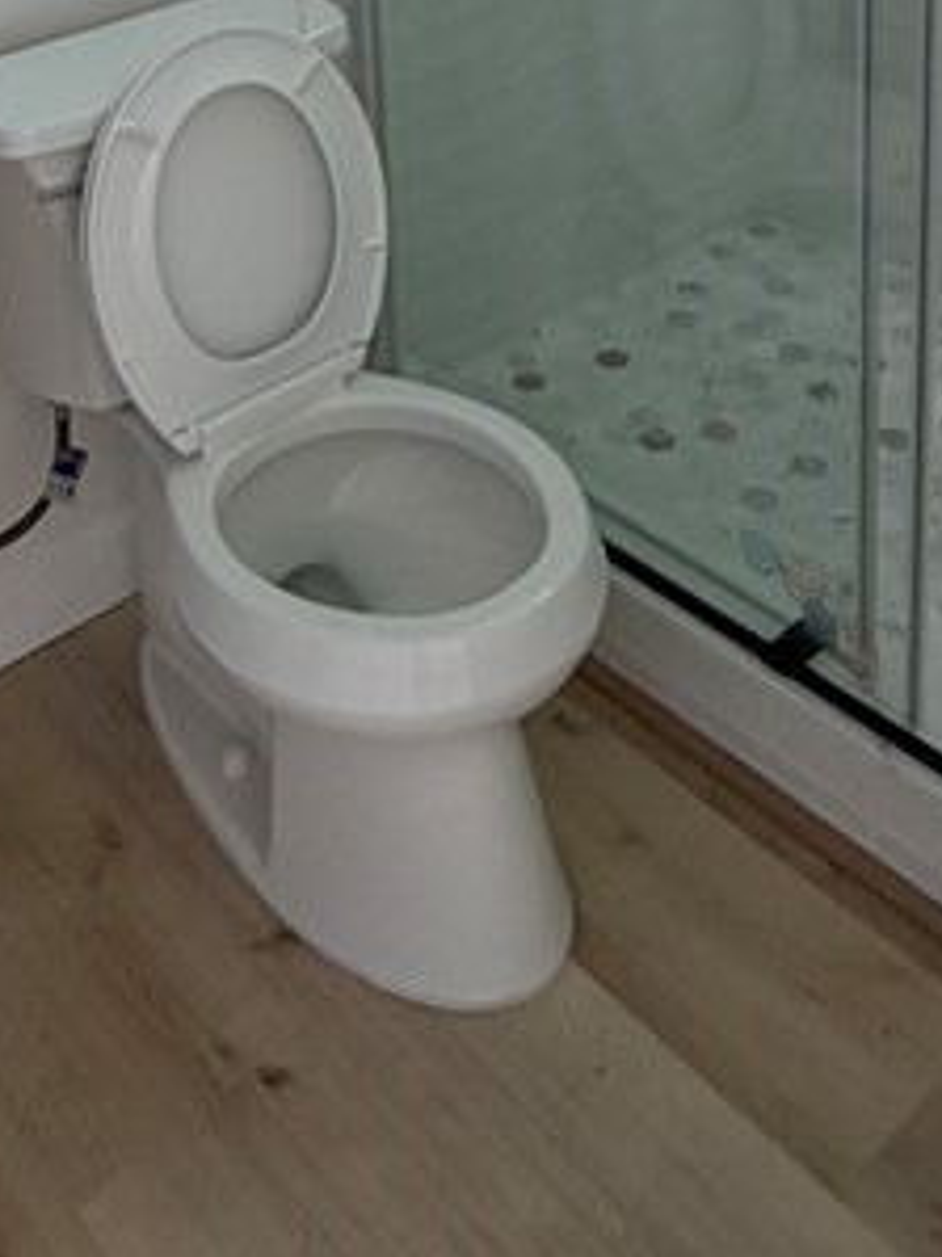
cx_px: 425
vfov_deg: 33.2
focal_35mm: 48
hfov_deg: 30.2
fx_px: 1743
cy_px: -210
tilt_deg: -12.3
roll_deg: +3.4
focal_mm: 2.22
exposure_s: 1/121
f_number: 2.2
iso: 160
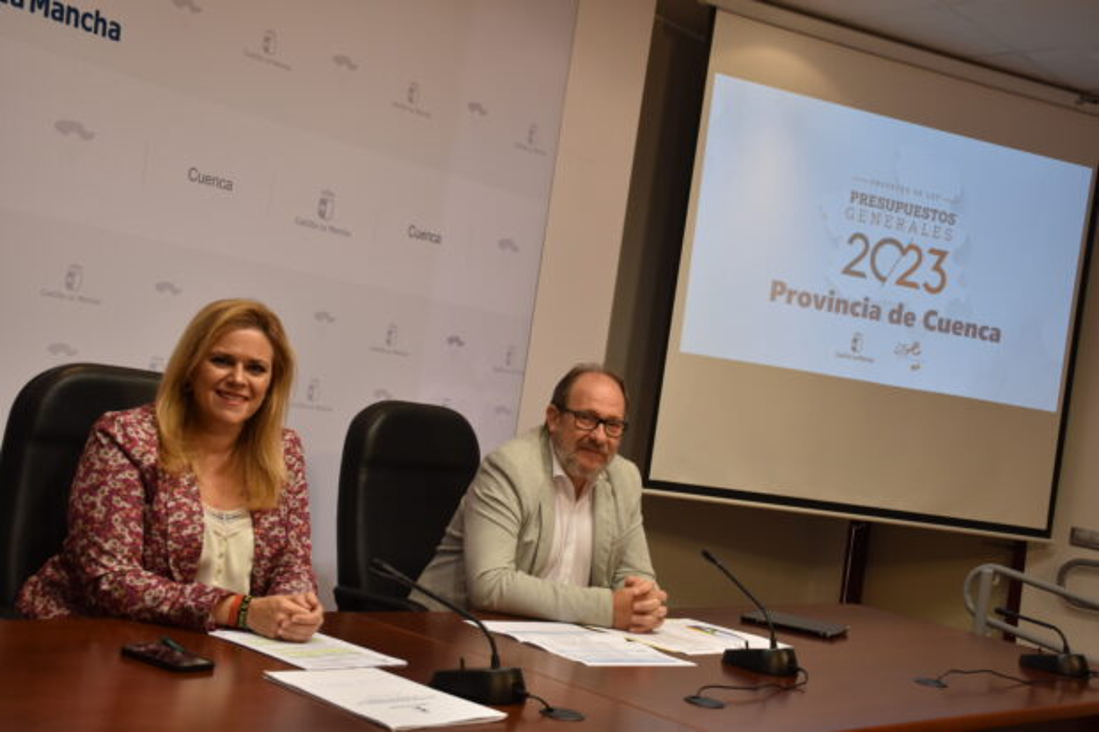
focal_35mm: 45
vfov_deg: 29.8
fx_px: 1373
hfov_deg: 43.6
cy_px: 366
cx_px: 550
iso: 400
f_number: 5.6
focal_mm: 30
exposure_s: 1/125
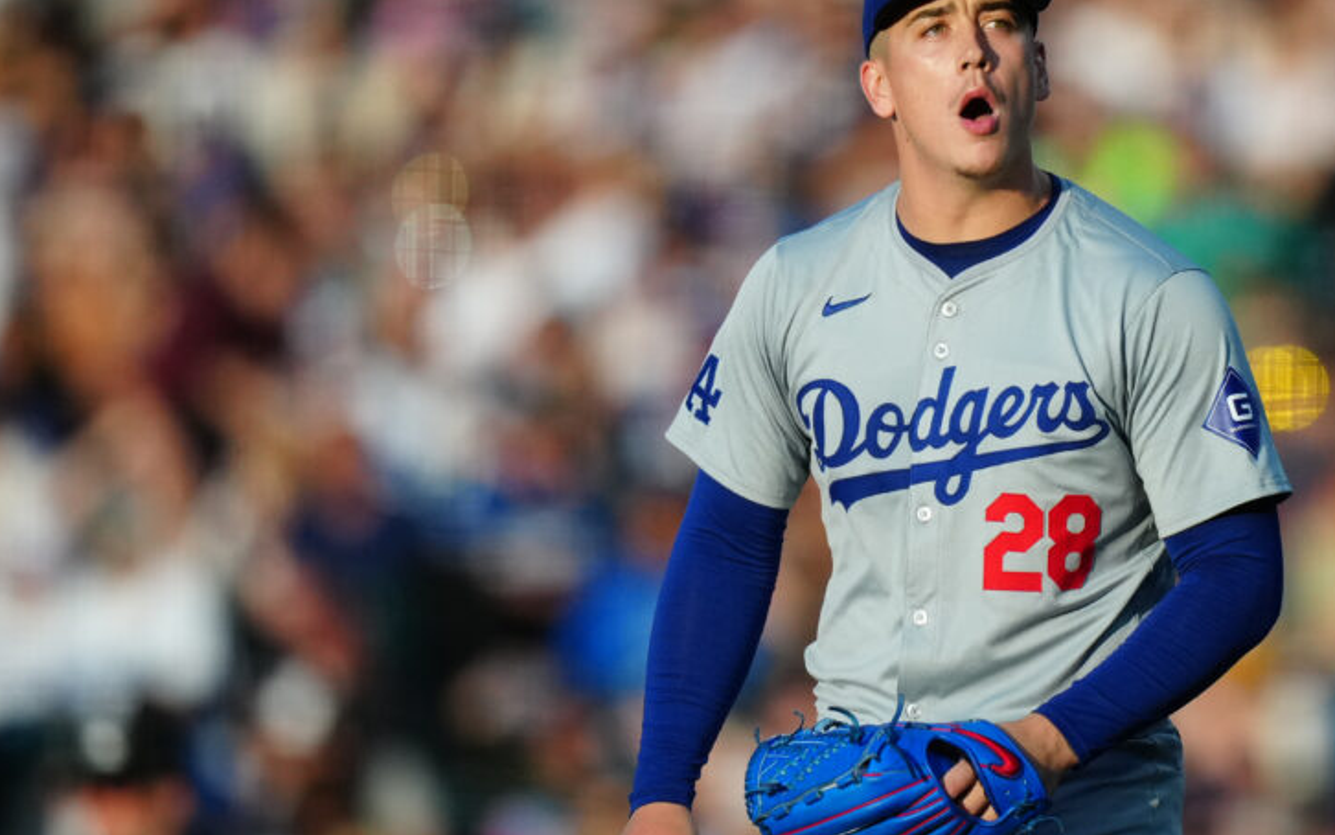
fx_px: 31403
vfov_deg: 1.5
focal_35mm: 863
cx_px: 921
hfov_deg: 2.4
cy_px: 420
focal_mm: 400
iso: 1600
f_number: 2.8
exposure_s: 1/12800
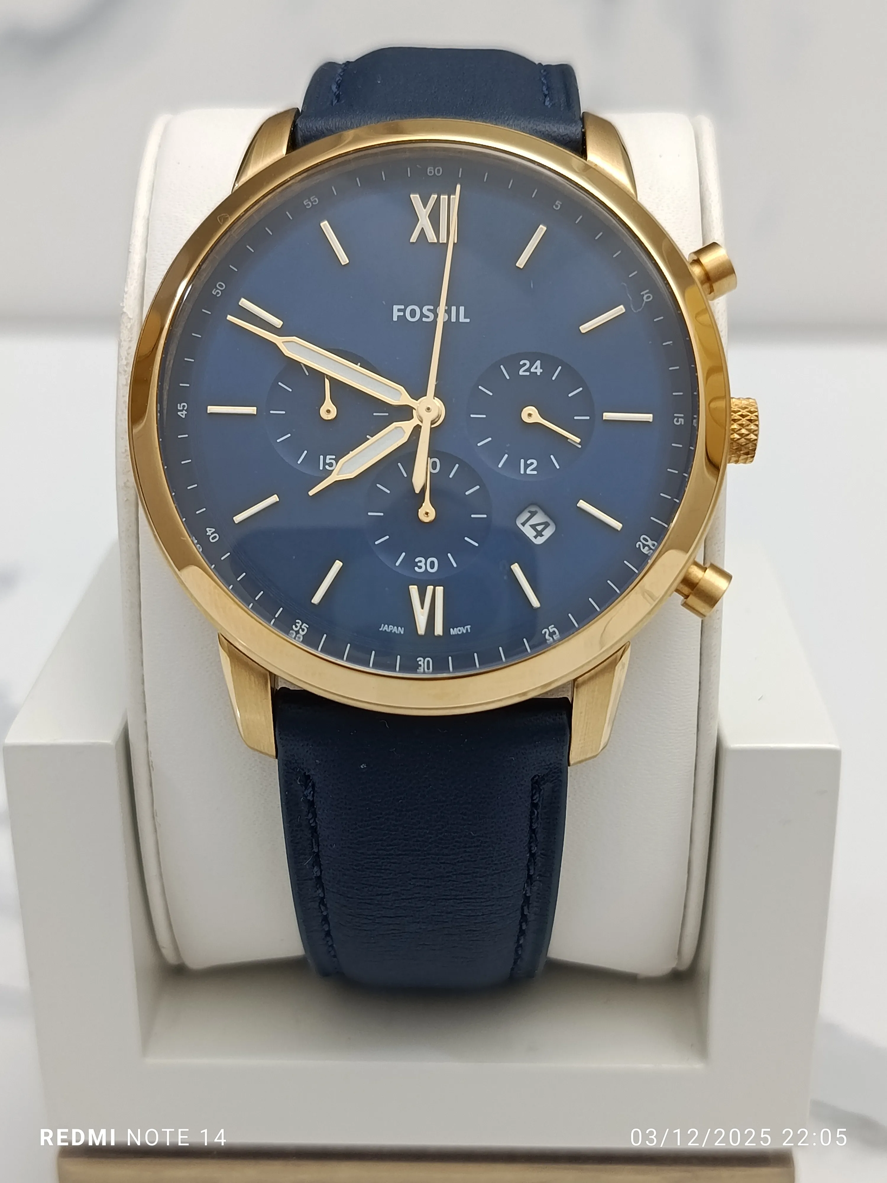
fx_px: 1640
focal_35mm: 48
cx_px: 444
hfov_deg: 30.3
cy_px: 592
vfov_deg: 39.7
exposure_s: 1/100
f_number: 1.7
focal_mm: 5.24
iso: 420
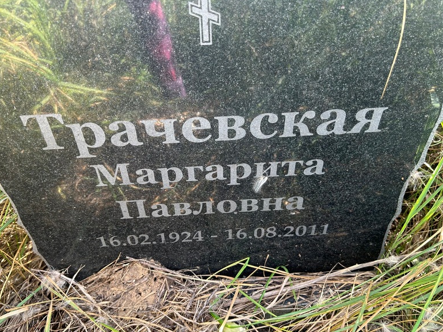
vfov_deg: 51.4
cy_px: 171
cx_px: 217
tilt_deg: -41.3
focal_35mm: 27
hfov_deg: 65.3
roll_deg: -0.3
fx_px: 346
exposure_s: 1/121
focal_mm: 5.7
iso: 80
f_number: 1.5
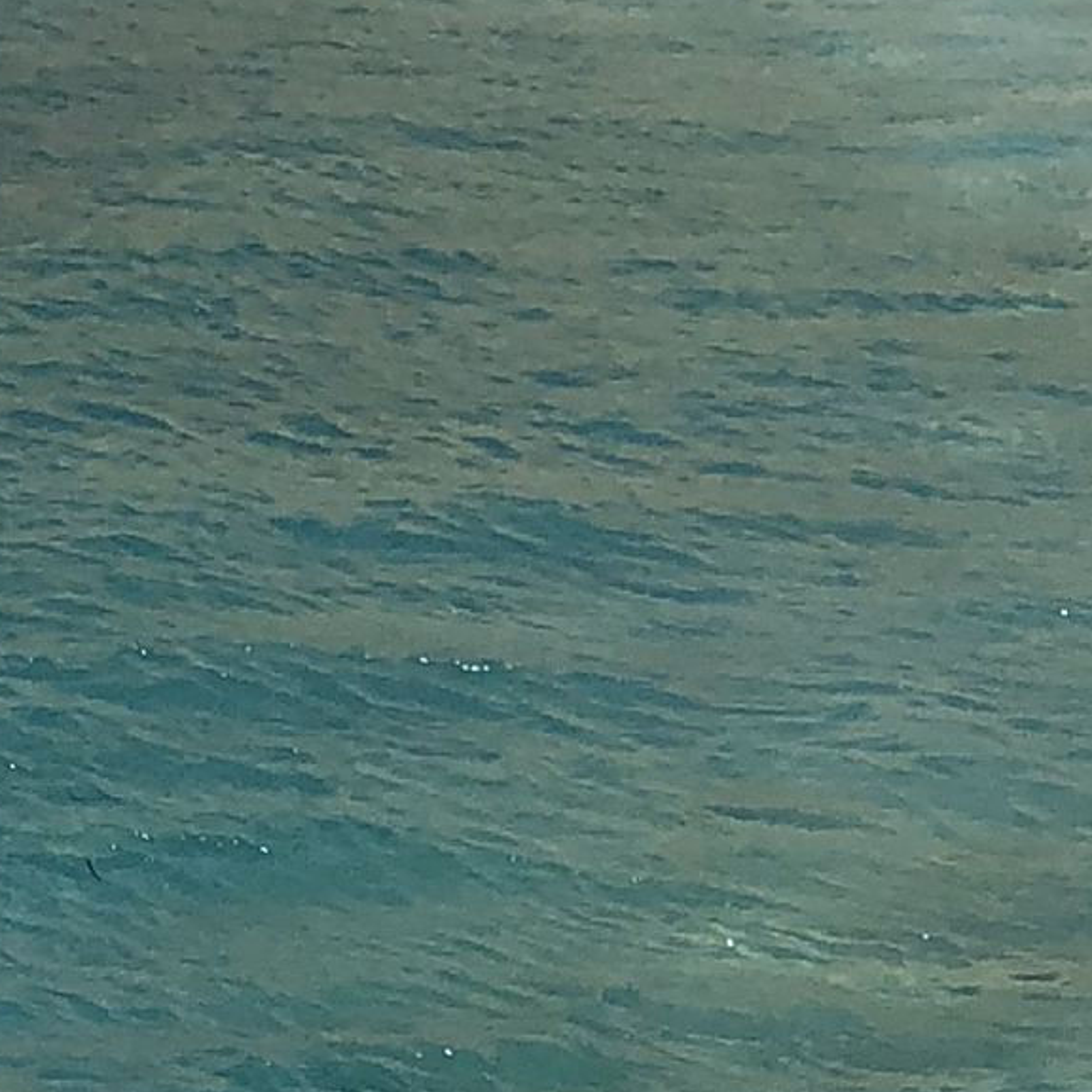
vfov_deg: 9.8
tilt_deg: -23.8
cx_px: 1056
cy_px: 1765
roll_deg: -0.8
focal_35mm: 172
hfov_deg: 10.1
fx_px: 6139
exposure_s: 1/1779
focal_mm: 4
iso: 20
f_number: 1.8
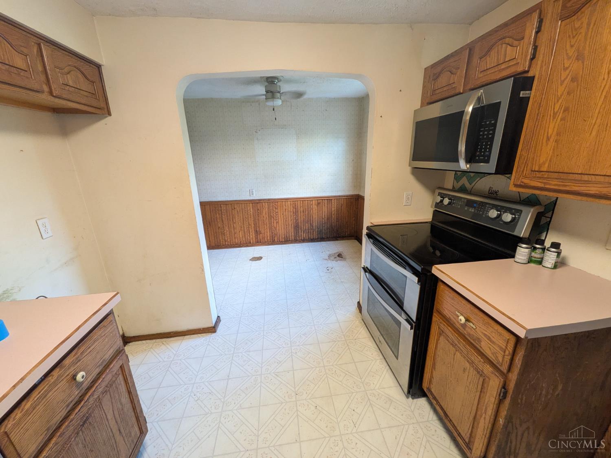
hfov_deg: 102.1
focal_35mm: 14
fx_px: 247
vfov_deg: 85.7
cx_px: 306
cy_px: 229
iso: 371
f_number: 2.2
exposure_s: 1/60
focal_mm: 1.85
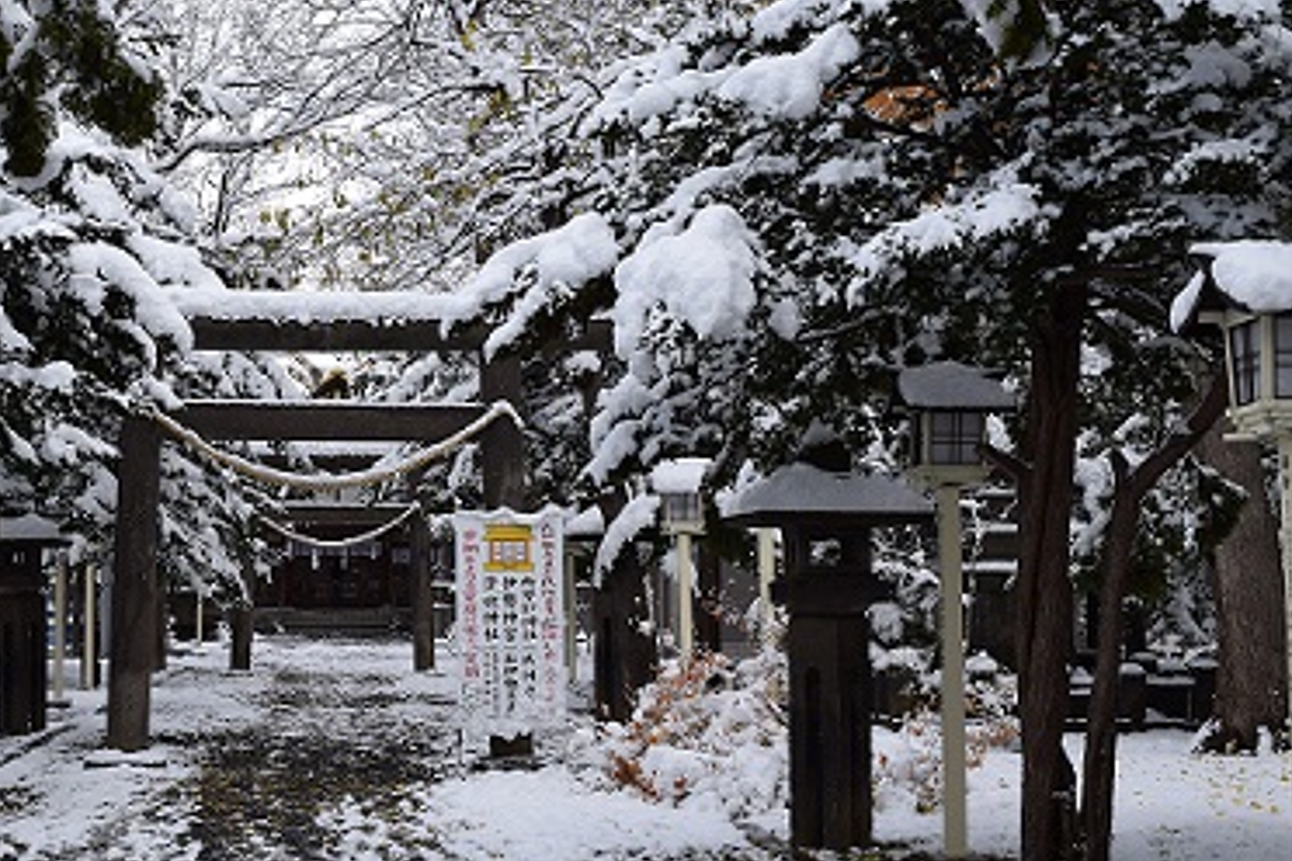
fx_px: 2081
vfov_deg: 23.4
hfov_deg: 33.7
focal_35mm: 58
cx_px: 309
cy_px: 361
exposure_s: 1/250
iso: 200
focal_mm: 24
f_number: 8
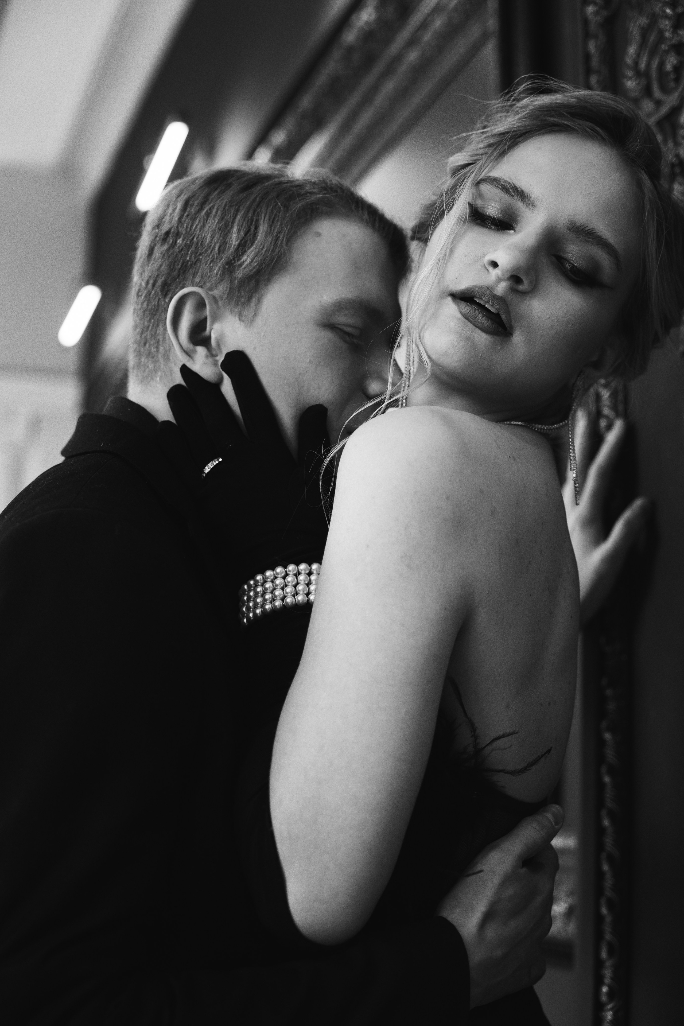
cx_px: 342
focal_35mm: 51
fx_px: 1456
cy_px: 513
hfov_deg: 26.4
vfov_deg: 38.8
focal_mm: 51.1
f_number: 3.2
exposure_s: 1/400
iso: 1600
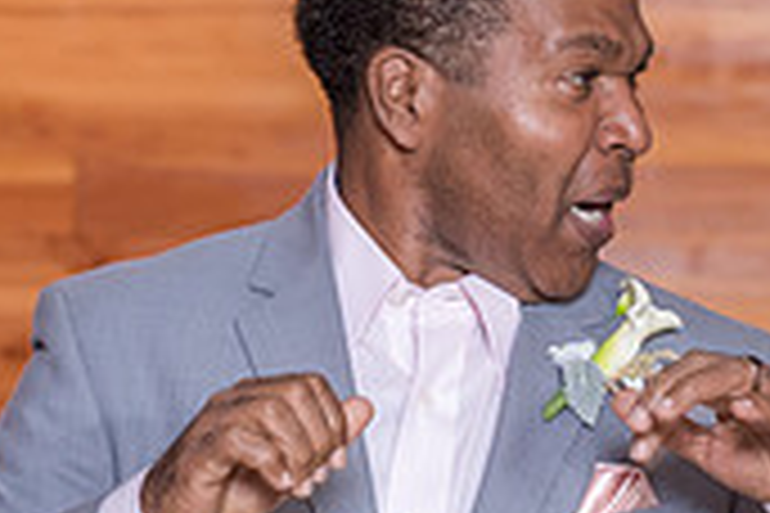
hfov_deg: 6.7
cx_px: 1106
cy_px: 747
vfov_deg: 4.5
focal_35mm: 304
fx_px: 6502
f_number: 4
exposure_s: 1/100
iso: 2000
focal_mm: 70
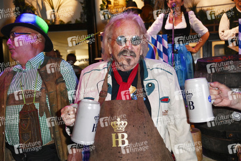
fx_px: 375
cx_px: 120
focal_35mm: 56
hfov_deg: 35.7
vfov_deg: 24.2
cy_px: 80
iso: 3200
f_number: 5.6
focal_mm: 56
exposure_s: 1/200
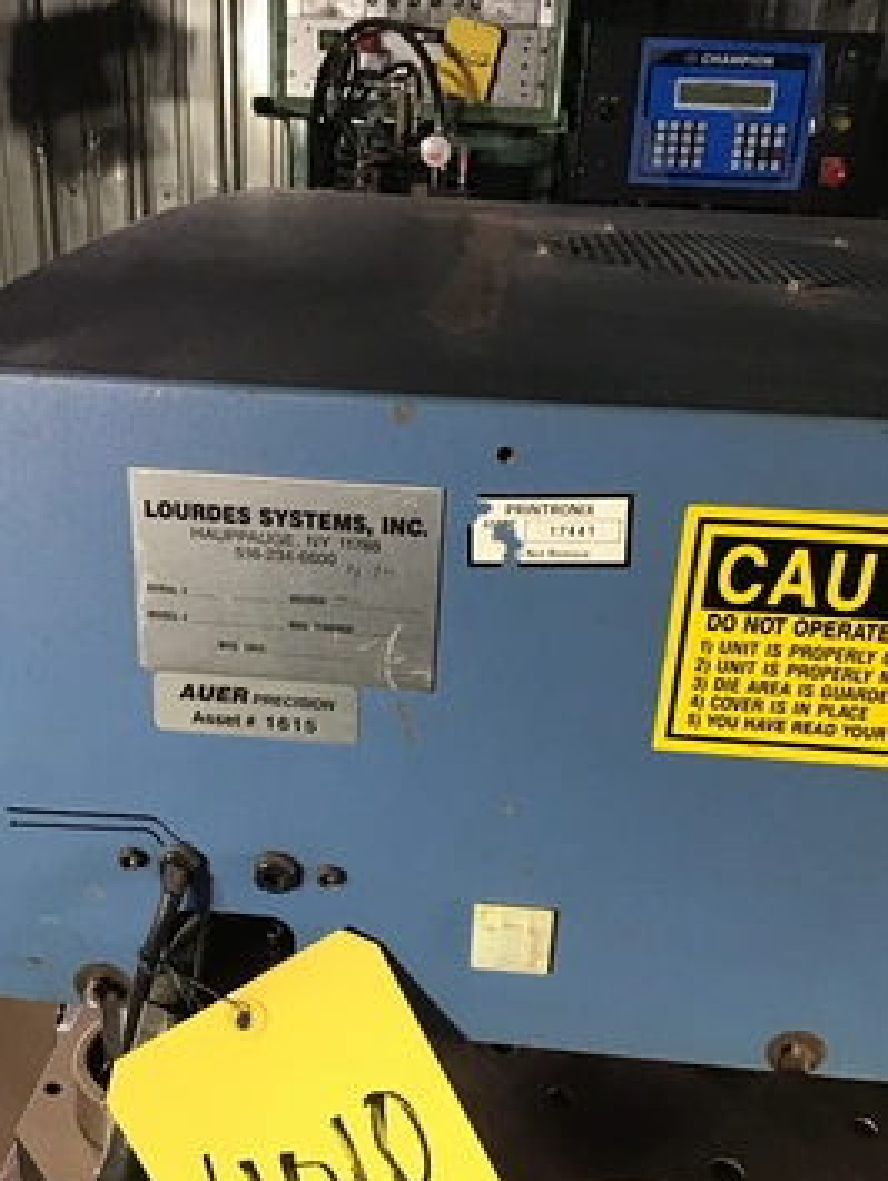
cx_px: 394
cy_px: 657
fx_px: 1196
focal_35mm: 35
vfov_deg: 52.5
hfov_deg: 40.7
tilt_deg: -26.1
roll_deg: -1.4
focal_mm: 3.3
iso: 160
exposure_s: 1/30
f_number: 2.4
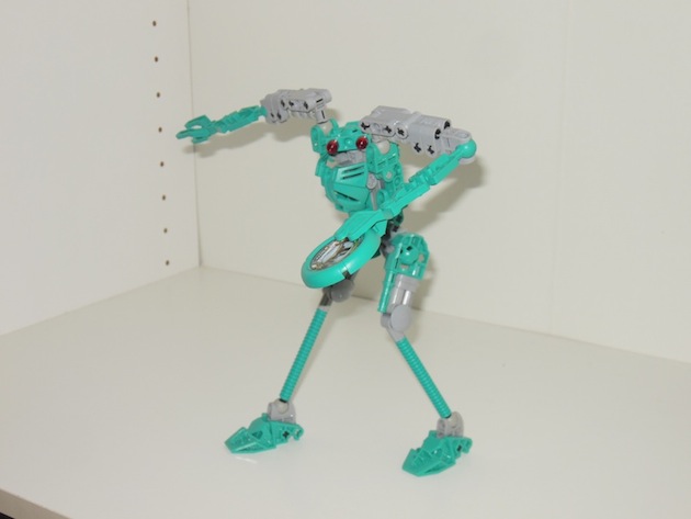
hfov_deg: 38.2
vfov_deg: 29.1
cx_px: 346
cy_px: 260
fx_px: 998
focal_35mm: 50
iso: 125
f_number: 4
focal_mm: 8.9
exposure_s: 1/60
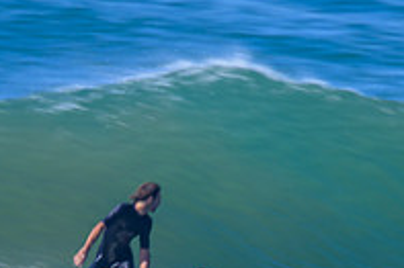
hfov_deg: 0.9
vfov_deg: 0.6
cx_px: 178
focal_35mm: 2356
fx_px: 26417
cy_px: 283
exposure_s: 1/50
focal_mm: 800
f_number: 11
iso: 560
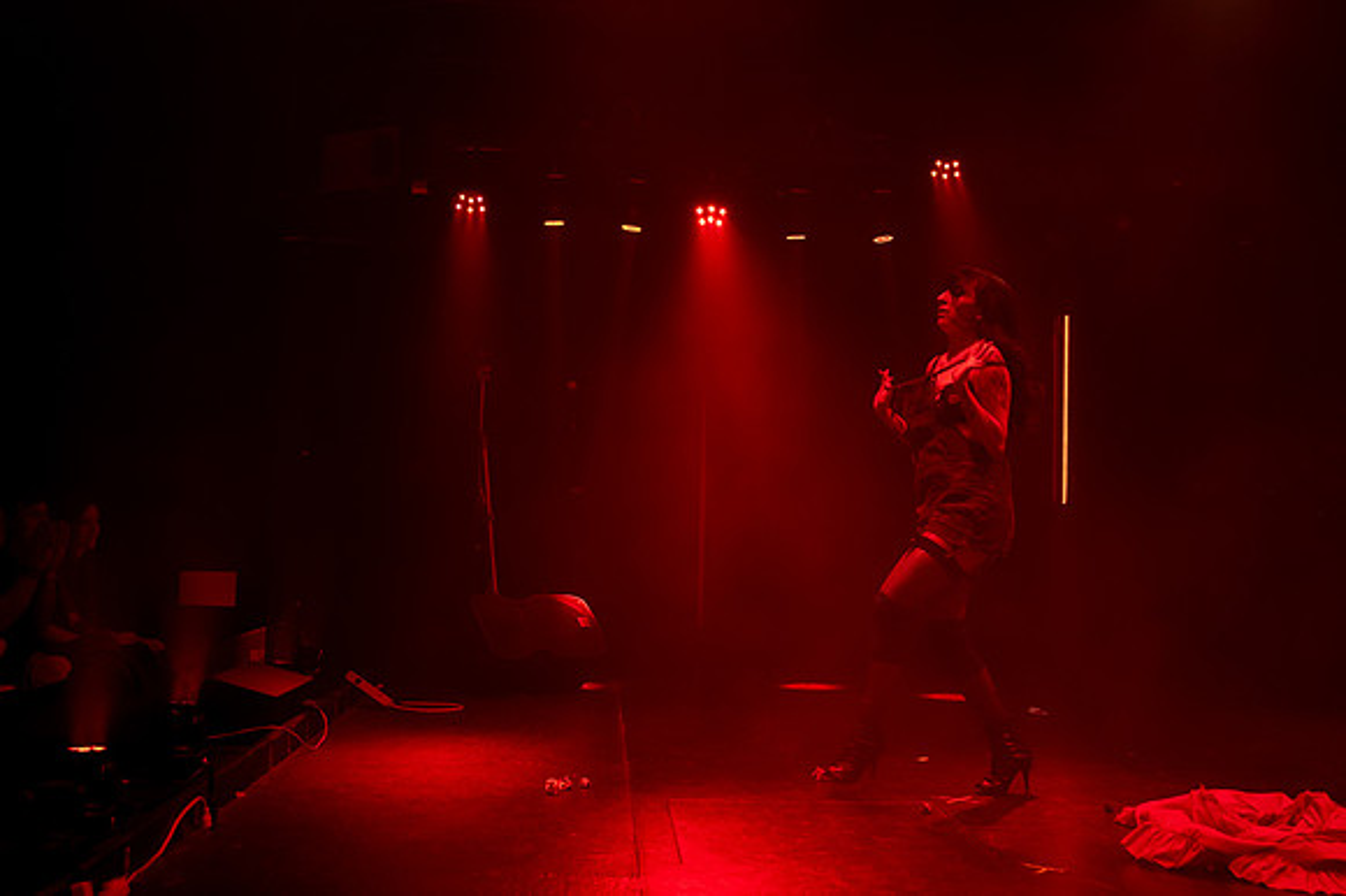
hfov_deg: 42.8
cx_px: 734
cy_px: 386
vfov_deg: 29.2
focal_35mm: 46
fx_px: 1715
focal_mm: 38
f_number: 4
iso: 3200
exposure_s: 1/200
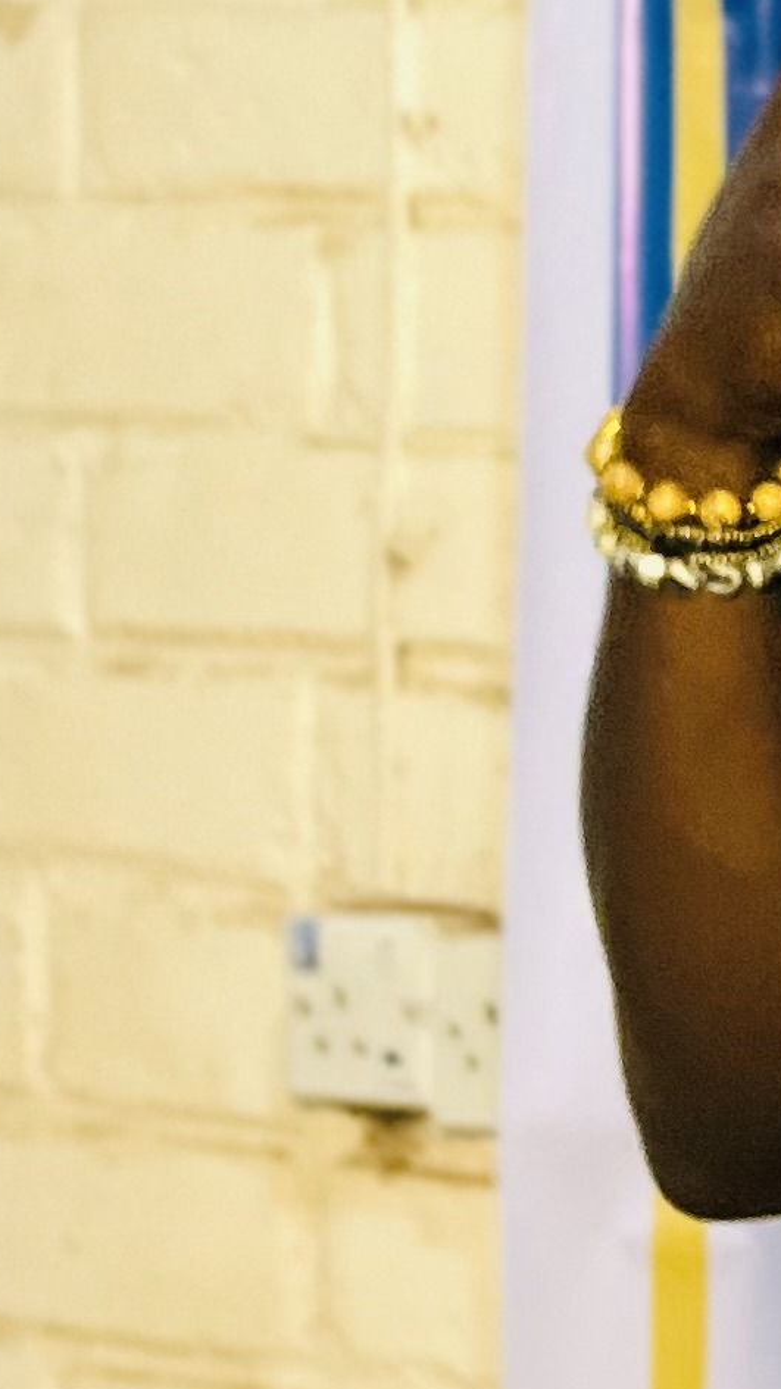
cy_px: 46
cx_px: 1637
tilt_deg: +2.2
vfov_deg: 17.4
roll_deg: -0.9
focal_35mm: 121
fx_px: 4455
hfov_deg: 9.3
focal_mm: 5.7
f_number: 1.5
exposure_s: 1/50
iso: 500
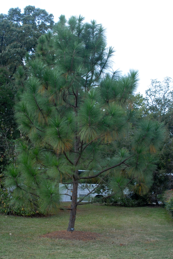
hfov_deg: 32.0
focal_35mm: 42
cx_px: 86
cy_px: 130
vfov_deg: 46.4
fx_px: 302
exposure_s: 1/180
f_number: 7.1
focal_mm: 28
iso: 400
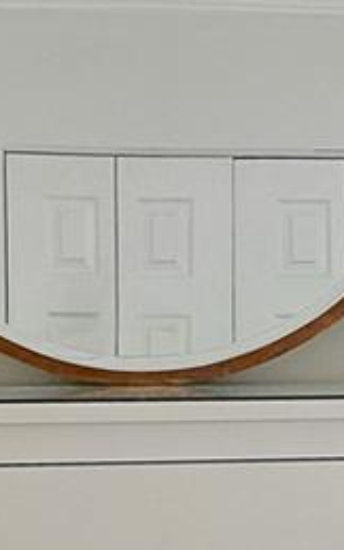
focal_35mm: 189
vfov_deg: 11.1
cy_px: 246
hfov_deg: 6.5
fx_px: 2833
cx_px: 960
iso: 250
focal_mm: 20
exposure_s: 1/100
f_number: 8
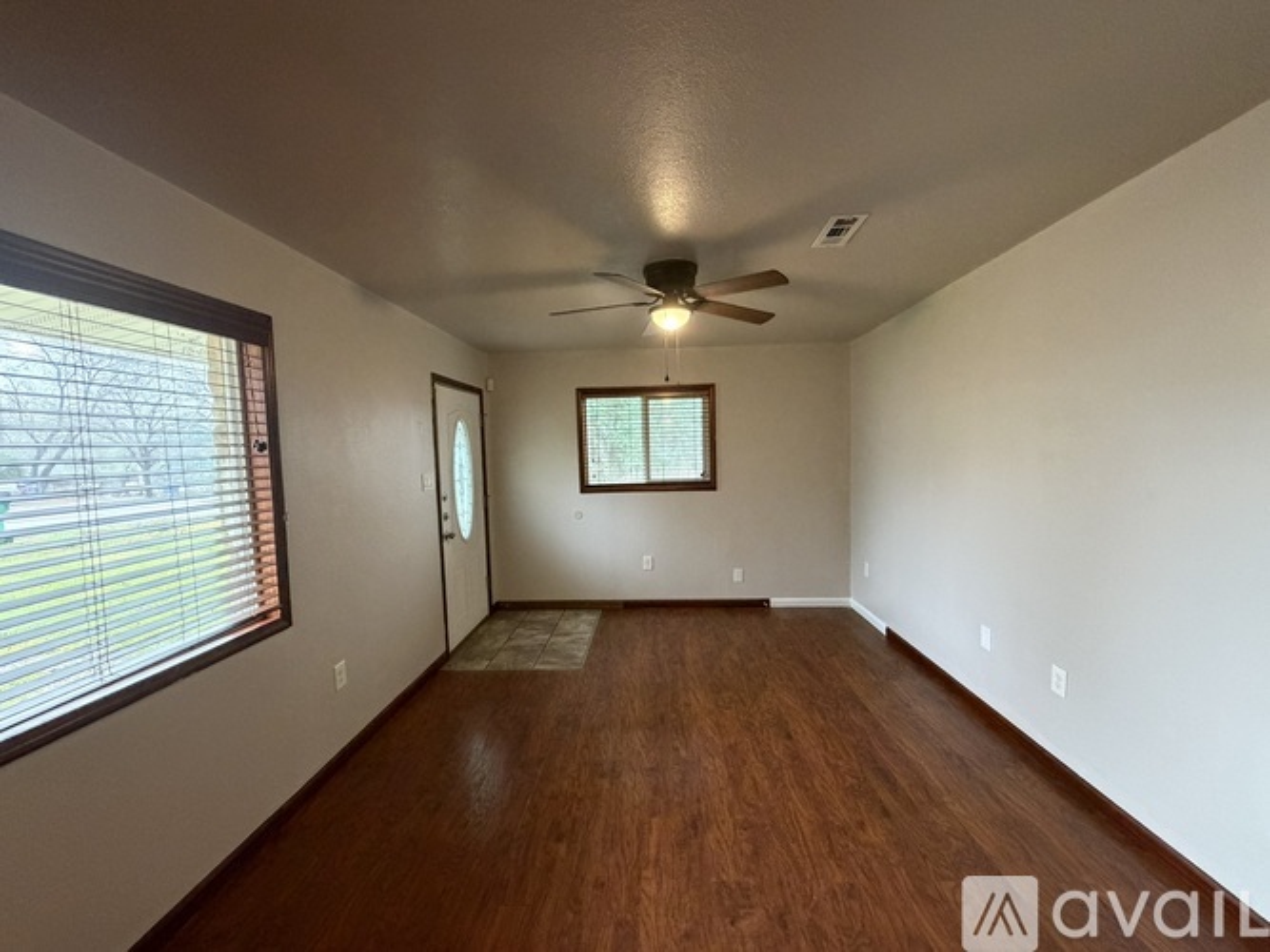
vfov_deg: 85.7
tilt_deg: -3.3
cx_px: 635
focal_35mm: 14
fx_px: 514
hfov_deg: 102.1
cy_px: 476
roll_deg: +1.8
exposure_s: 1/60
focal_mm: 2.22
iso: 500
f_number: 2.2
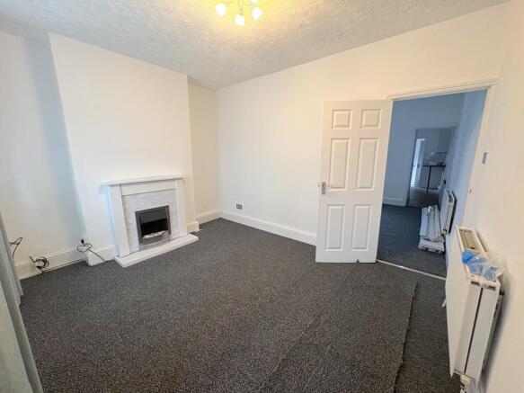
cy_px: 196
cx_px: 262
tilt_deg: -11.4
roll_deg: +0.5
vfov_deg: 85.7
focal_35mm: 14
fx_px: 212
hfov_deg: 102.1
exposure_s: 1/86
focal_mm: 2.22
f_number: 2.2
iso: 250
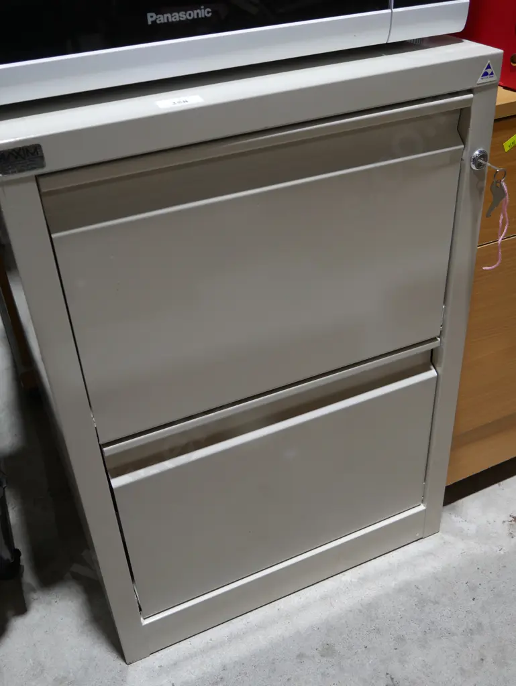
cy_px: 343
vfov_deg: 51.3
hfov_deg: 39.7
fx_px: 715
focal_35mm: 36
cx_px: 258
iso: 250
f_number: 4
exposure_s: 1/60
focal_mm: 18
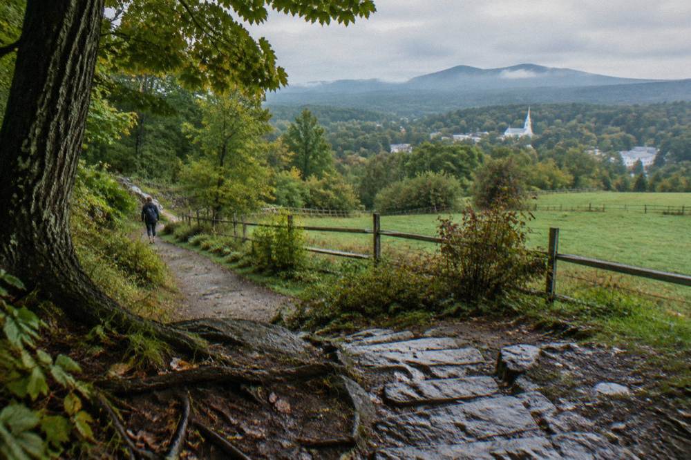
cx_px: 346
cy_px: 230
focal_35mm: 35
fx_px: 672
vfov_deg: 37.8
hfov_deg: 54.5
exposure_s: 1/800
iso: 400
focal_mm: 35
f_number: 5.6
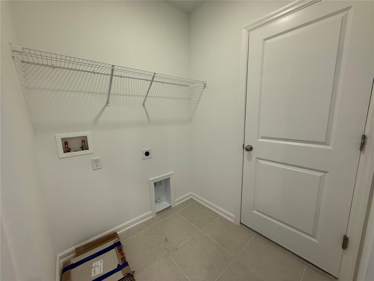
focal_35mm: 14
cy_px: 140
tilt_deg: -9.1
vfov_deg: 85.7
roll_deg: +1.7
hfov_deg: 102.1
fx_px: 151
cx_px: 187
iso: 160
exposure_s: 1/120
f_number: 2.2
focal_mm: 2.22
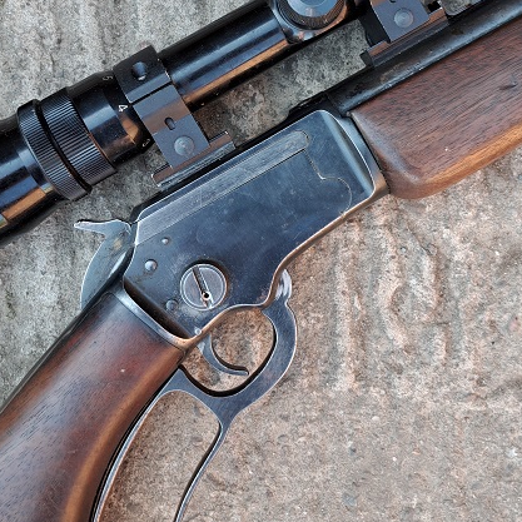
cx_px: 283
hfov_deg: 36.0
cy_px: 148
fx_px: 802
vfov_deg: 35.5
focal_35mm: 47
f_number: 1.8
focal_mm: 5.23
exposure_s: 1/50
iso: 50
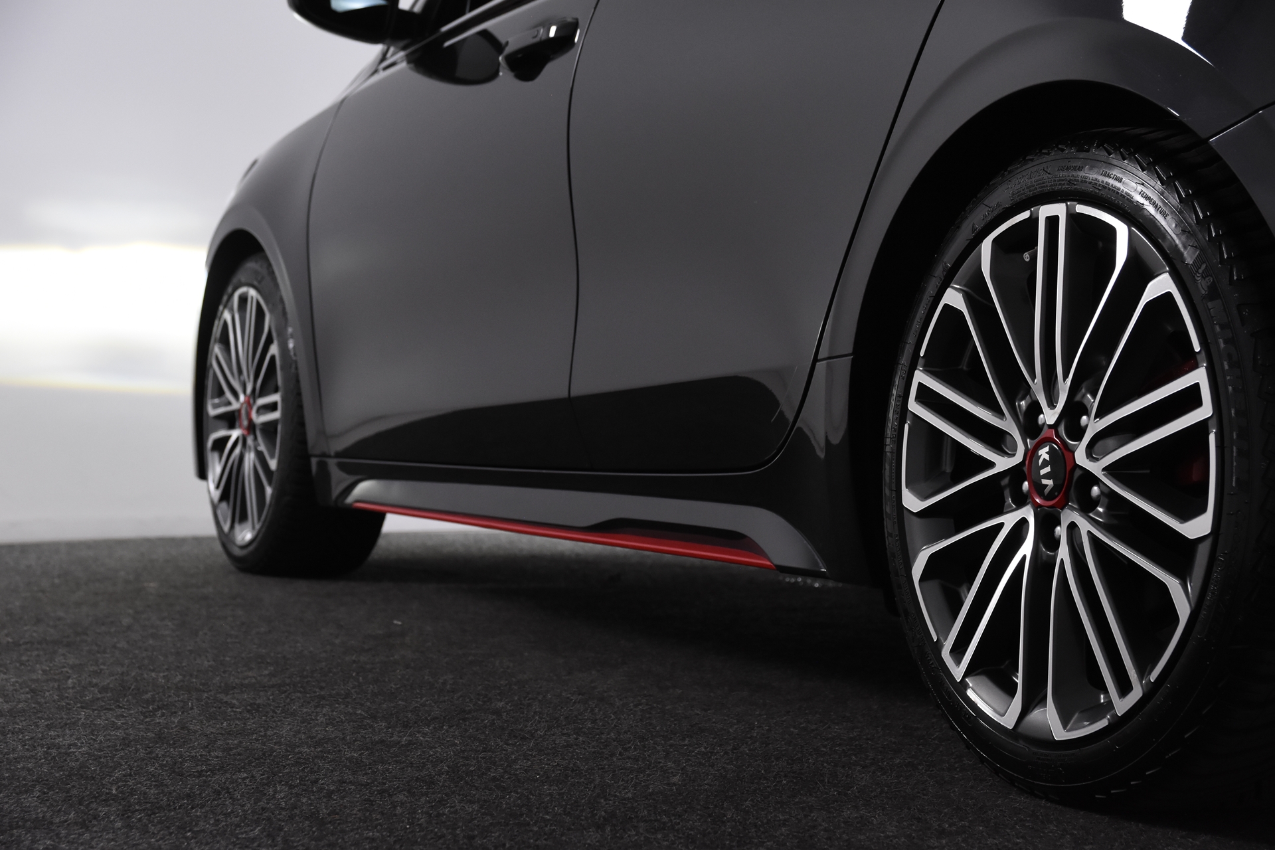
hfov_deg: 29.9
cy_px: 425
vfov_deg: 20.2
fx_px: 2390
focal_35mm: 68
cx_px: 638
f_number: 5.6
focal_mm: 45
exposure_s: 1/125
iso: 1600
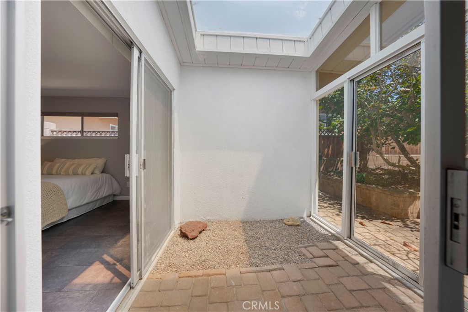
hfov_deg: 112.6
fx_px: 156
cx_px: 234
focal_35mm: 12
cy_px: 156
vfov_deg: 90.0
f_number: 7.1
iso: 640
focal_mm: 12
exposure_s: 1/800
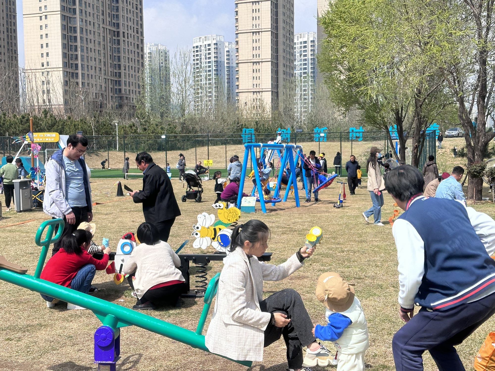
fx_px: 686
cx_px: 248
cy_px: 186
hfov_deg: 39.7
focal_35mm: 48
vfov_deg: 30.3
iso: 64
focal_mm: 6.86
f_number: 1.78
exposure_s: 1/4566
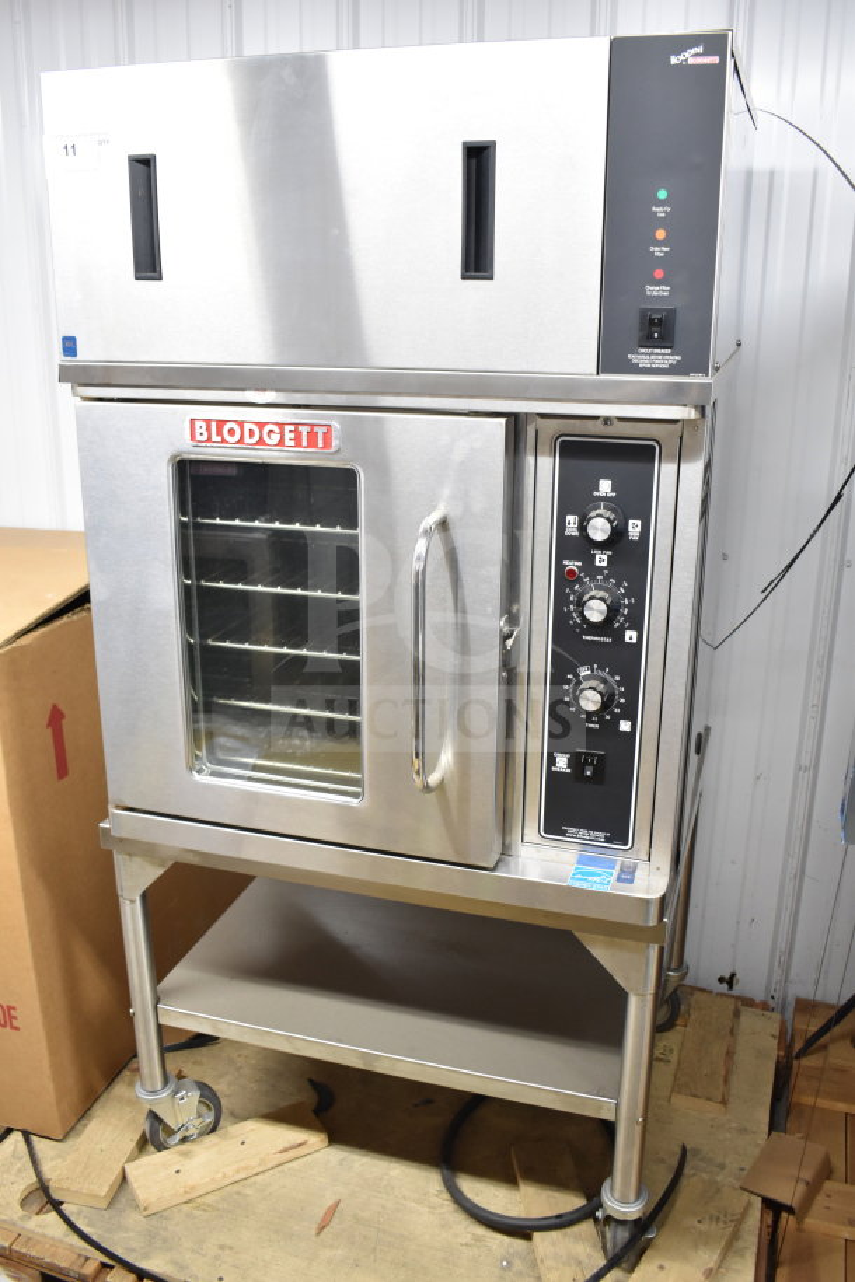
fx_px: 1122
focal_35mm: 32
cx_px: 428
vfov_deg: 59.5
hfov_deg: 41.7
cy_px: 641
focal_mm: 21
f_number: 3.8
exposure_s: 1/30
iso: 1000
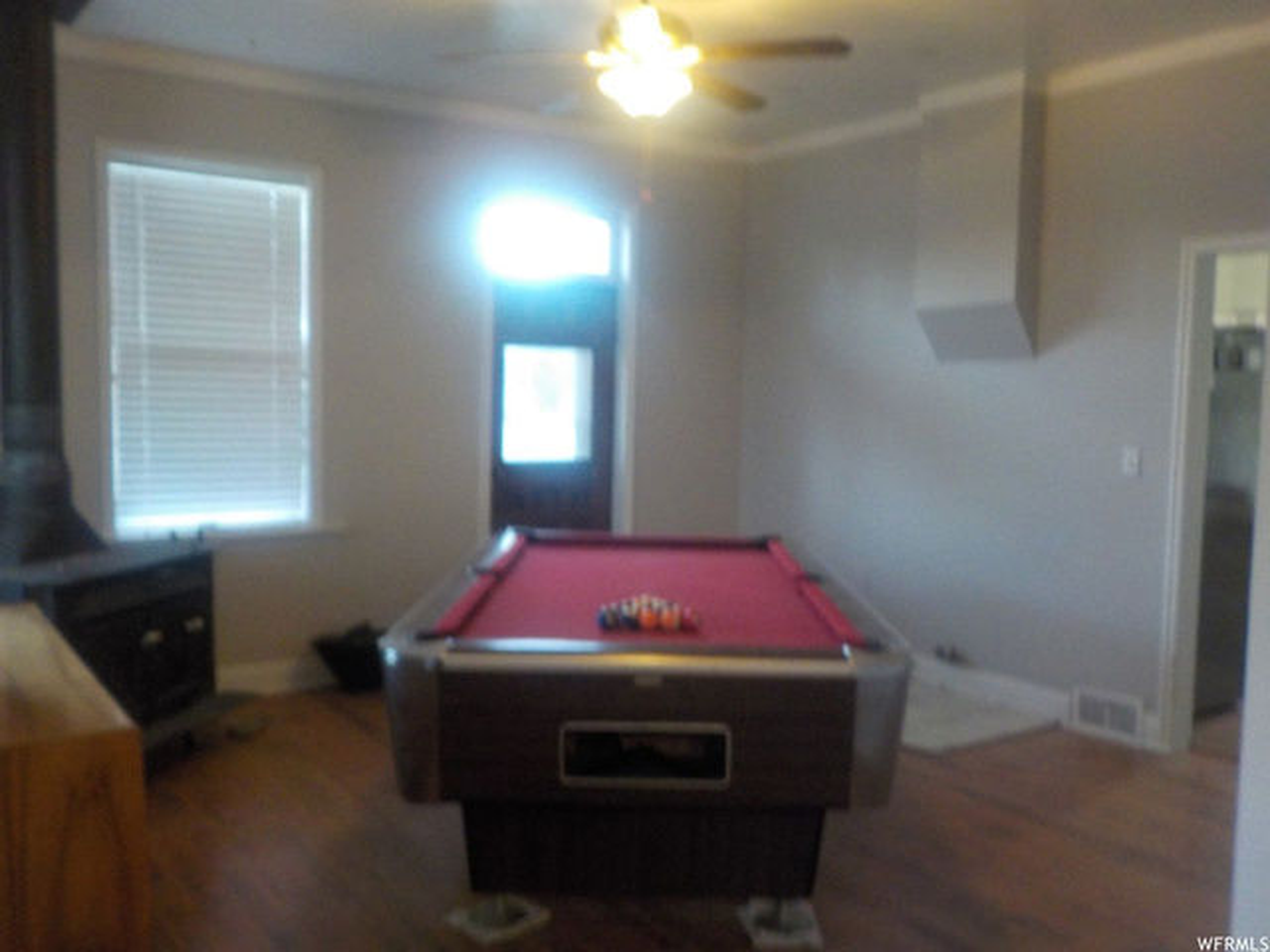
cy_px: 476
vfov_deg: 46.8
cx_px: 635
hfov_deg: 60.0
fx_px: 1101
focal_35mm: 30
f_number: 3.3
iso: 400
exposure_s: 1/13
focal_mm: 4.1
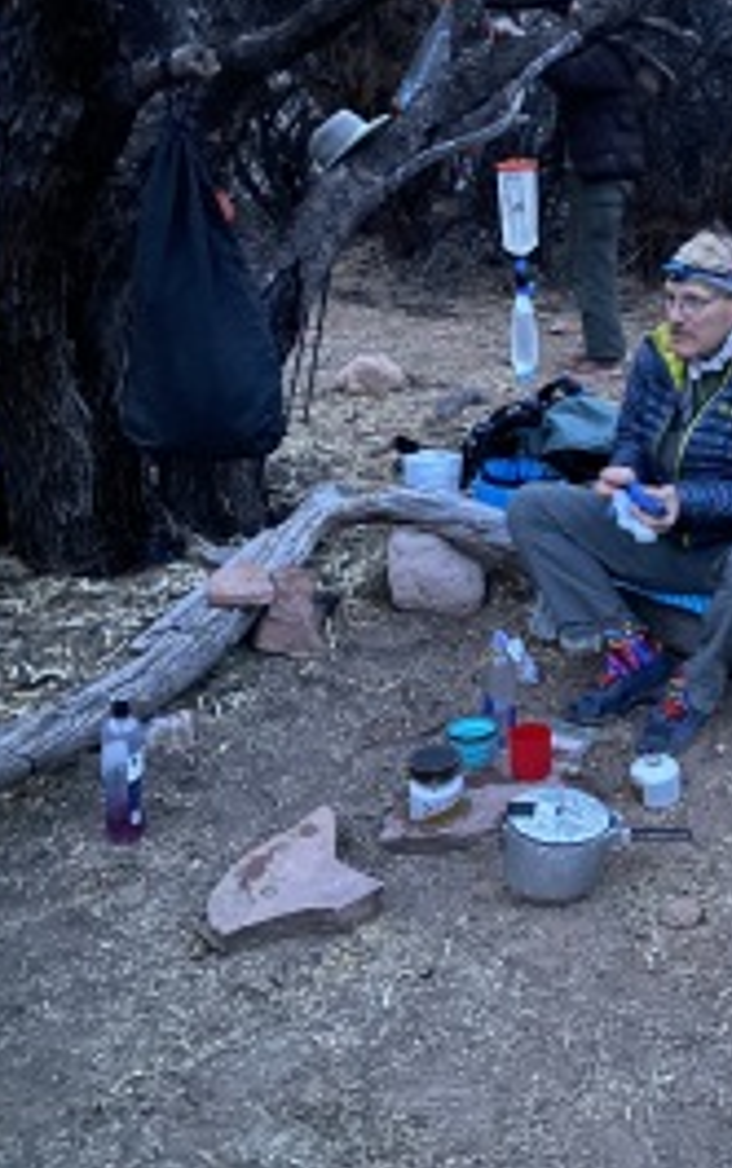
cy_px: 582
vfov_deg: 51.5
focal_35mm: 38
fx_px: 1211
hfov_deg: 31.8
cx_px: 679
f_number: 1.8
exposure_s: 1/8
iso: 1000
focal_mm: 4.25
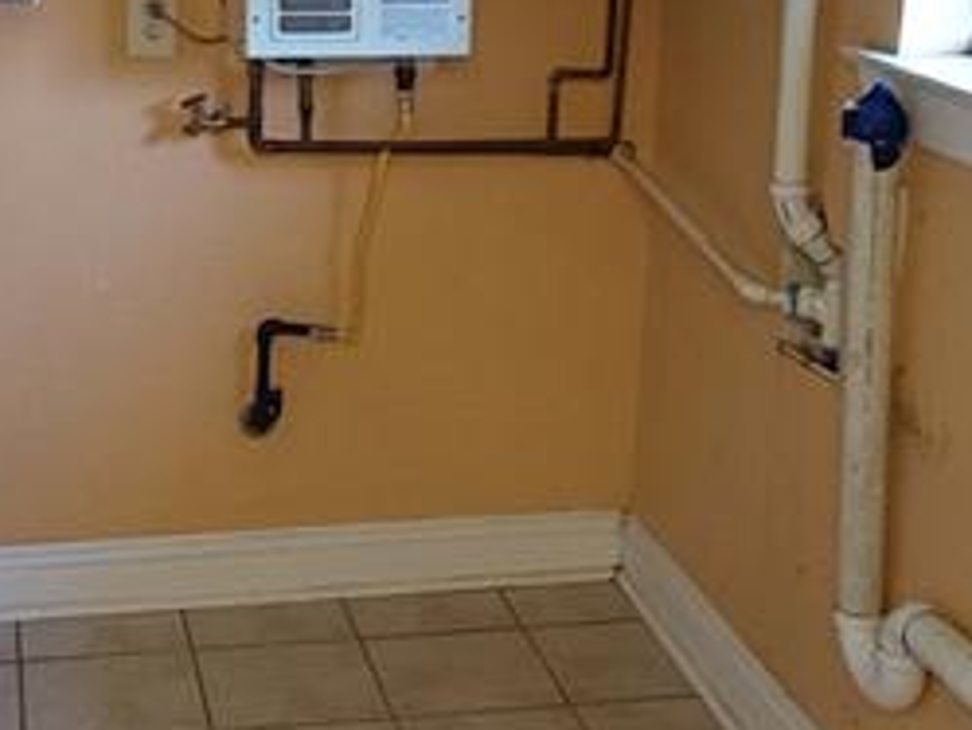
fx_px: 2023
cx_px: 297
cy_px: 203
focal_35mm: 72
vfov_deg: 20.3
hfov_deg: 26.8
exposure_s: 1/40
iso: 200
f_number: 1.9
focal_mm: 2.91
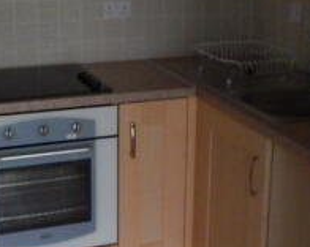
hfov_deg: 29.4
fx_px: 586
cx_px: 99
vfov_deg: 23.6
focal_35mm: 64
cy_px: 77
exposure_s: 1/15
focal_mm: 4
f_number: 3
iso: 560
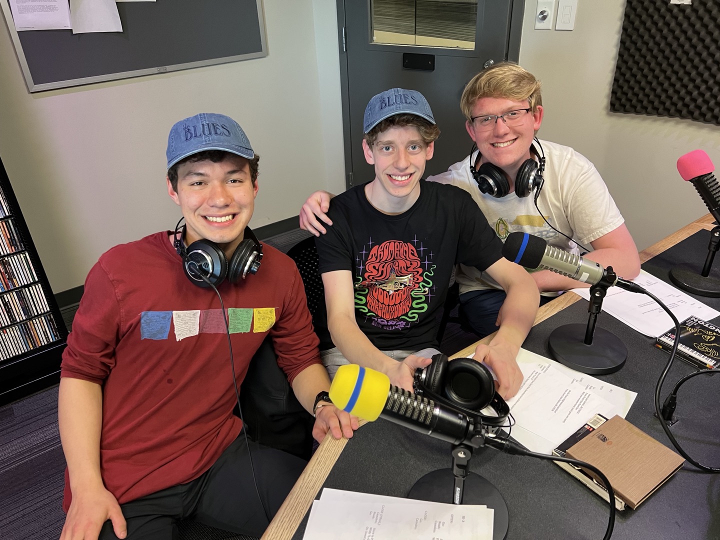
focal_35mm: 26
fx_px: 541
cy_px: 270
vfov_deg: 53.1
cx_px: 360
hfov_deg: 67.3
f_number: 1.5
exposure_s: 1/60
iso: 200
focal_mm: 5.7
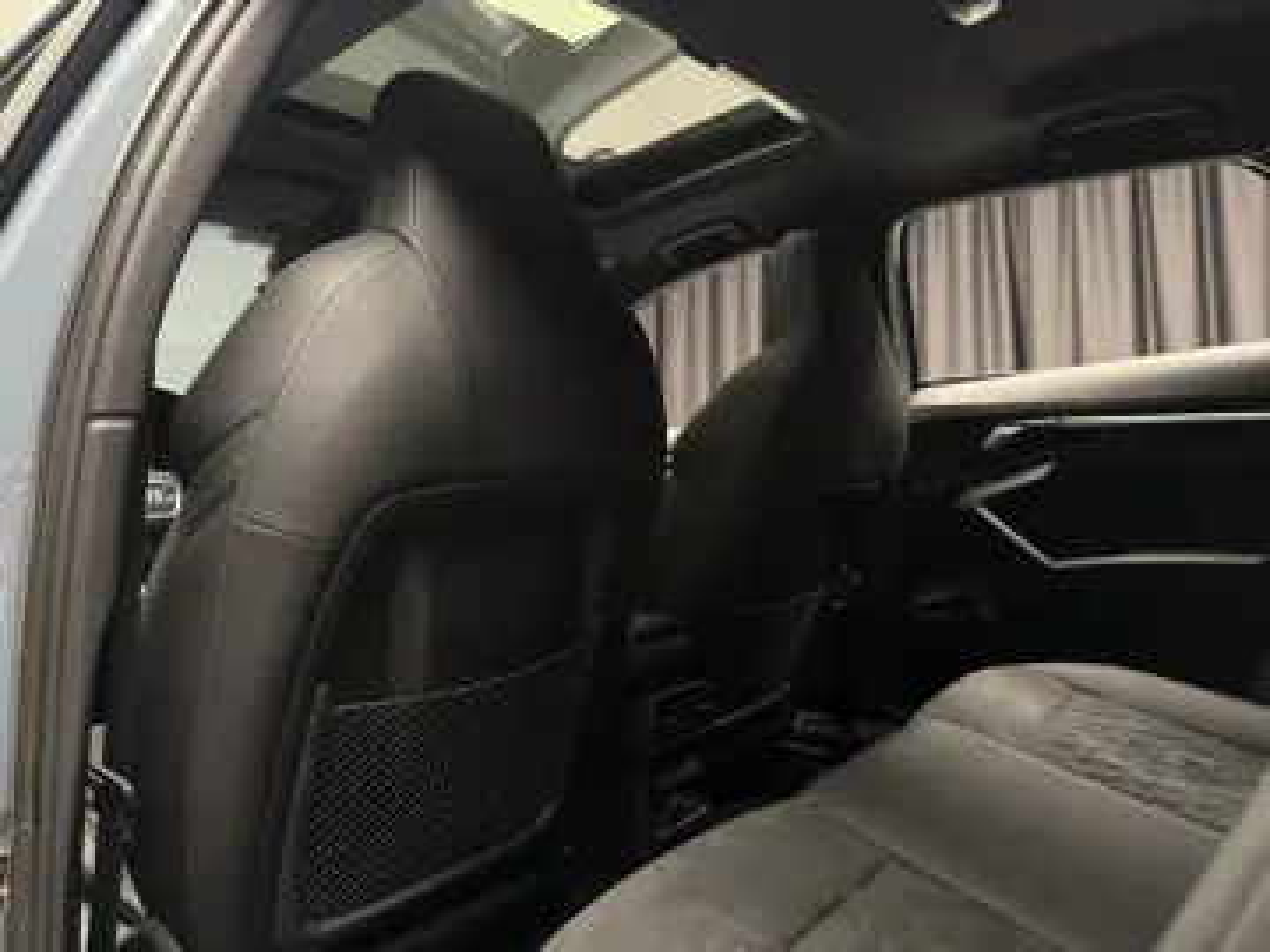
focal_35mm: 24
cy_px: 476
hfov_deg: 71.6
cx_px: 635
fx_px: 881
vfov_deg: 56.8
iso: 400
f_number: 1.78
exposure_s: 1/60
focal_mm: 6.76
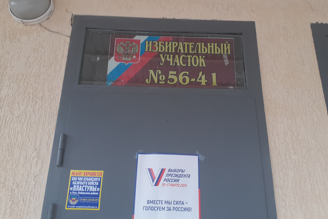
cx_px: 173
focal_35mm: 33
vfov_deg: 39.9
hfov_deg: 57.2
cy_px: 95
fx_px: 301
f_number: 1.9
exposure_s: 1/50
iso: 40
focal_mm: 3.6
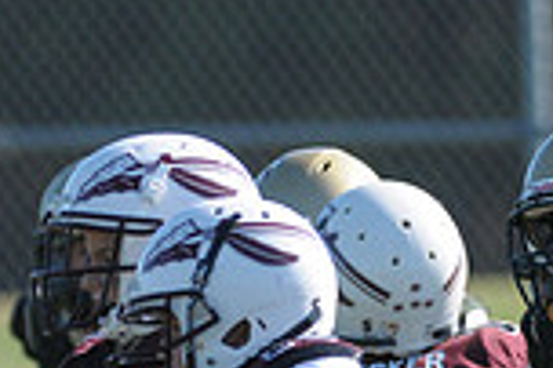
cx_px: 273
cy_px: 658
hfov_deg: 1.3
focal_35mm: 1547
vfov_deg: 0.9
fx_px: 23738
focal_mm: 270
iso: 640
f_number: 4
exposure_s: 1/2500
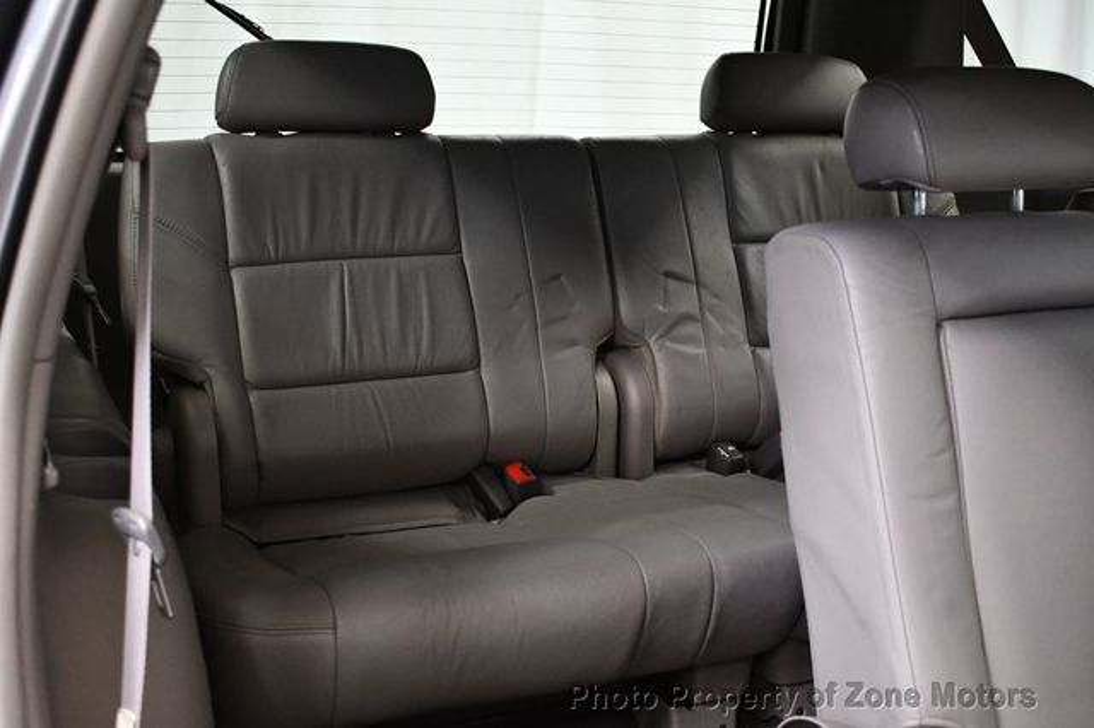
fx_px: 1367
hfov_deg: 43.6
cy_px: 364
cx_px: 547
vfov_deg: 29.8
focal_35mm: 45
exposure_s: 1/60
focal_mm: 30
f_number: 4.2
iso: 4500
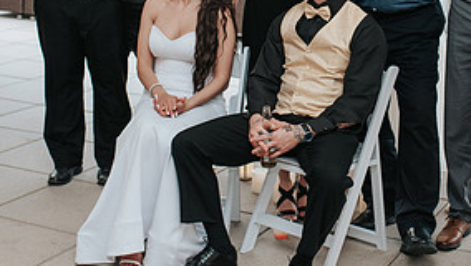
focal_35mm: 75
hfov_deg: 28.1
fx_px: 937
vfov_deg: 15.9
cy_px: 19
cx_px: 303
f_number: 2.8
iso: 220
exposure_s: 1/160
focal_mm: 35
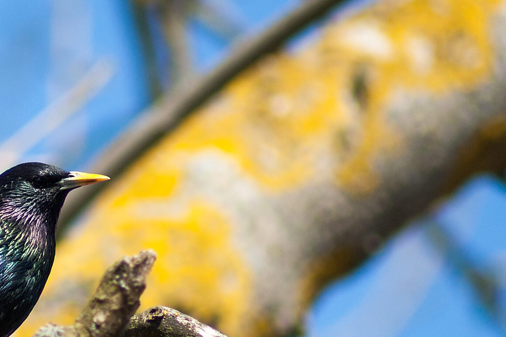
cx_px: 44
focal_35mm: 999
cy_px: 297
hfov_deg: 2.1
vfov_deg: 1.4
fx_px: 14031
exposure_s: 1/1250
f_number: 5.6
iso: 400
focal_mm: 300
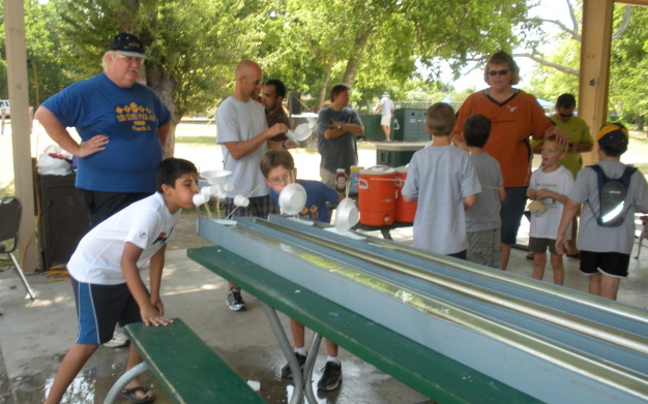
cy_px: 204
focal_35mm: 39
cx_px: 329
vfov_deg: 32.8
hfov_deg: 50.4
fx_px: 689
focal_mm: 6.3
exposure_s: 1/133
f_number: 3.5
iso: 88
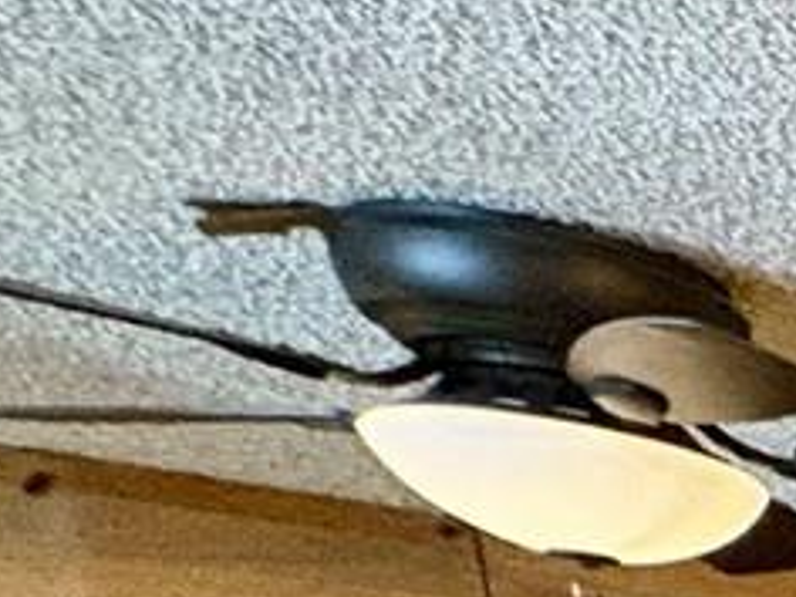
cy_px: 1501
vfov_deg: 12.0
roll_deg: +1.7
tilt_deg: -8.9
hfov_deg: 10.2
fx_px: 2185
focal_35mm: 95
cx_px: 2644
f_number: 2.2
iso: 640
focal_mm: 2.22
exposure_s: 1/60
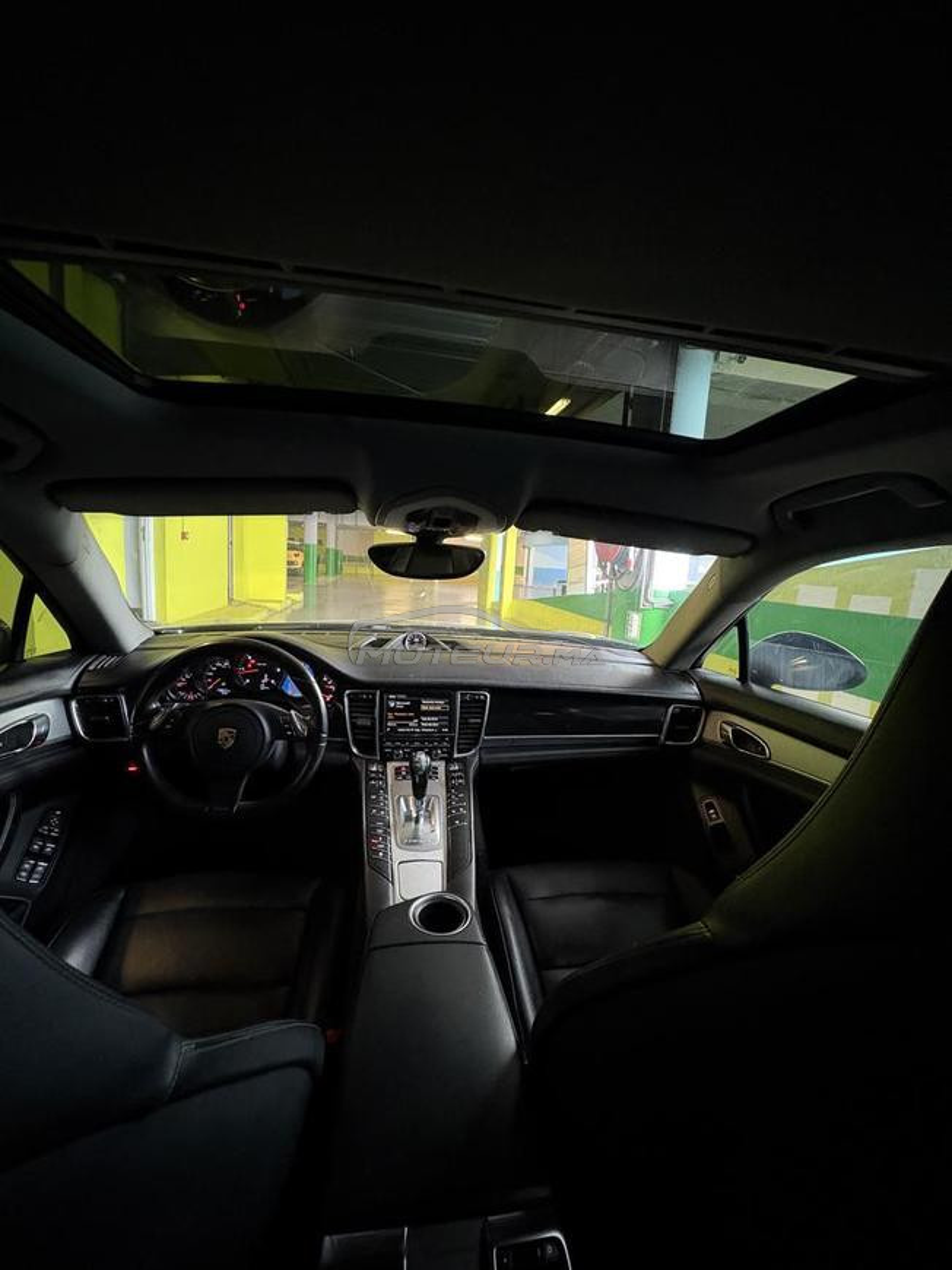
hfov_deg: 85.7
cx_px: 476
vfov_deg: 102.1
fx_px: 513
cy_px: 635
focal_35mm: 14
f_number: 2.2
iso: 640
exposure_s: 1/36
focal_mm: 2.22
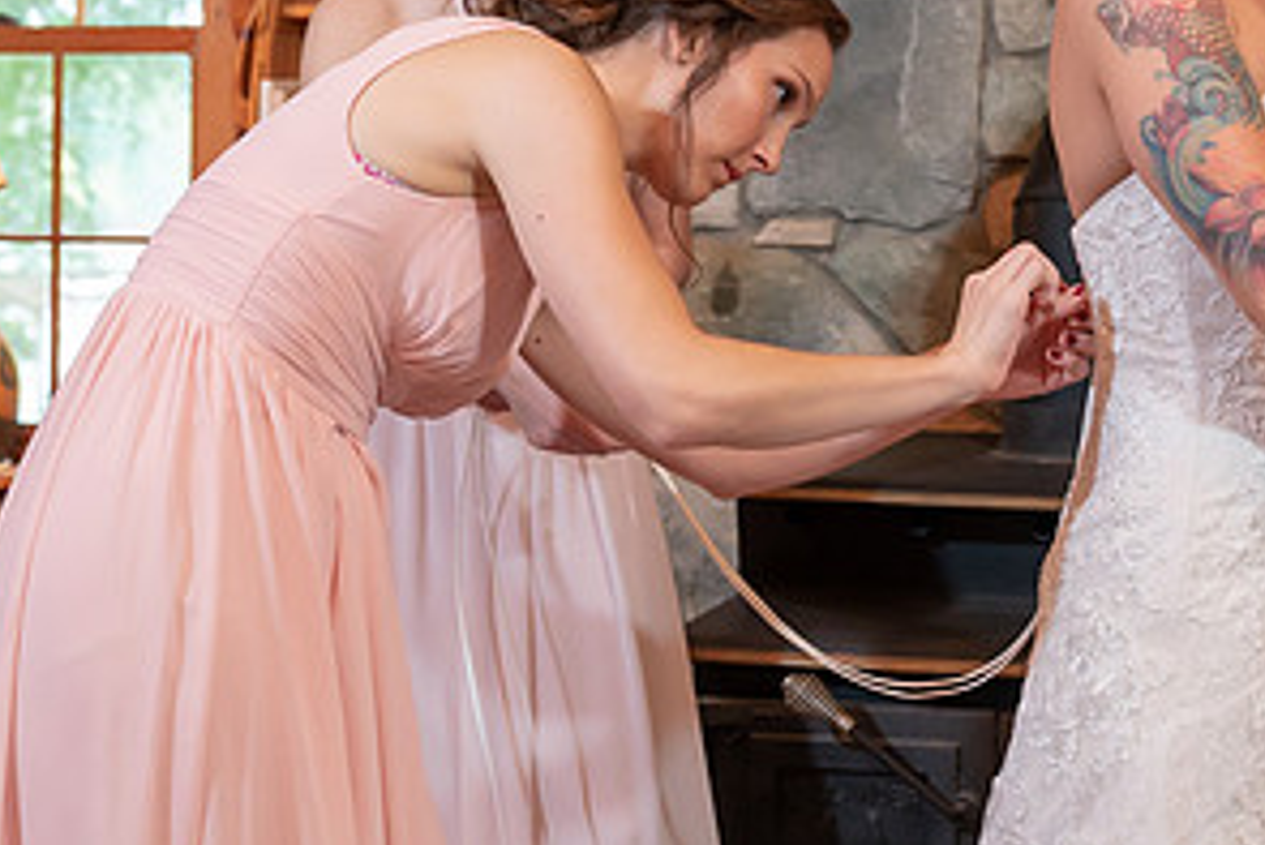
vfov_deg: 19.2
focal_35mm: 70
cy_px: 139
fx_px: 2461
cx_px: 1114
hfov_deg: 27.9
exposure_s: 1/200
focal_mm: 34
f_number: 4
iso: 2000
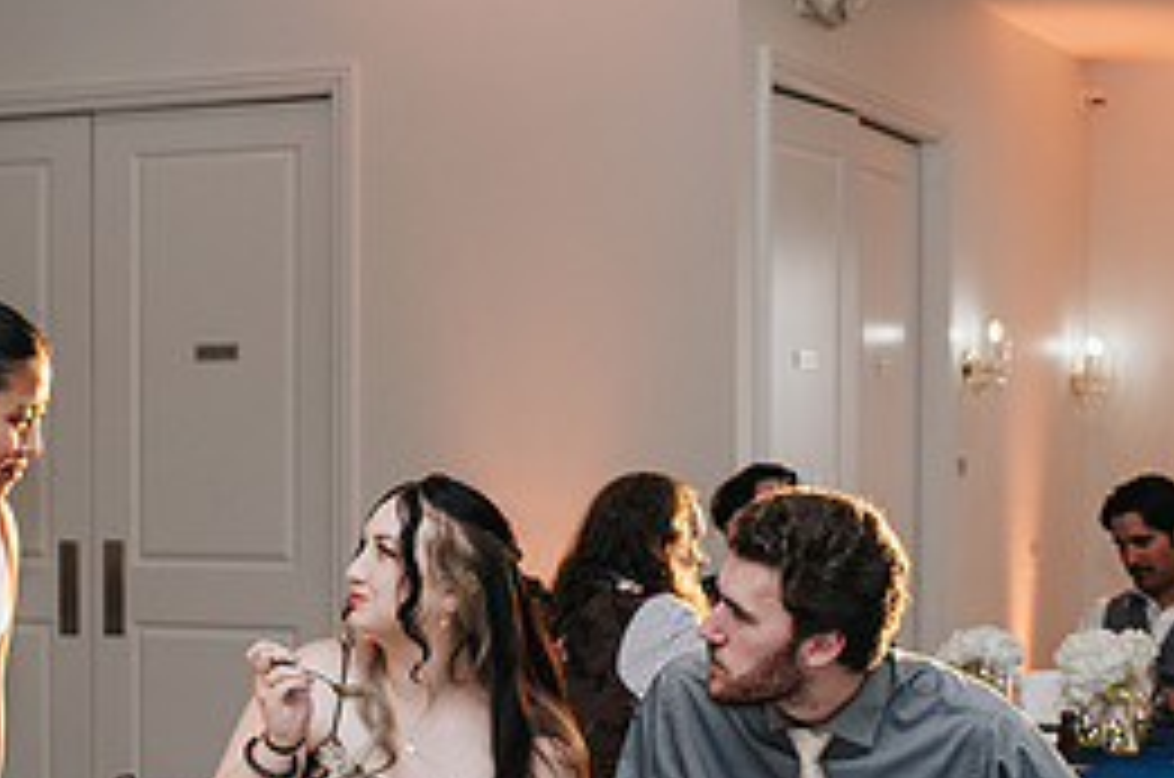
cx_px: 407
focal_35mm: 88
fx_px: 2864
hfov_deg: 23.1
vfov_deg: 15.3
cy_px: 671
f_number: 3.2
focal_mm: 35
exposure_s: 1/200
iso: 800
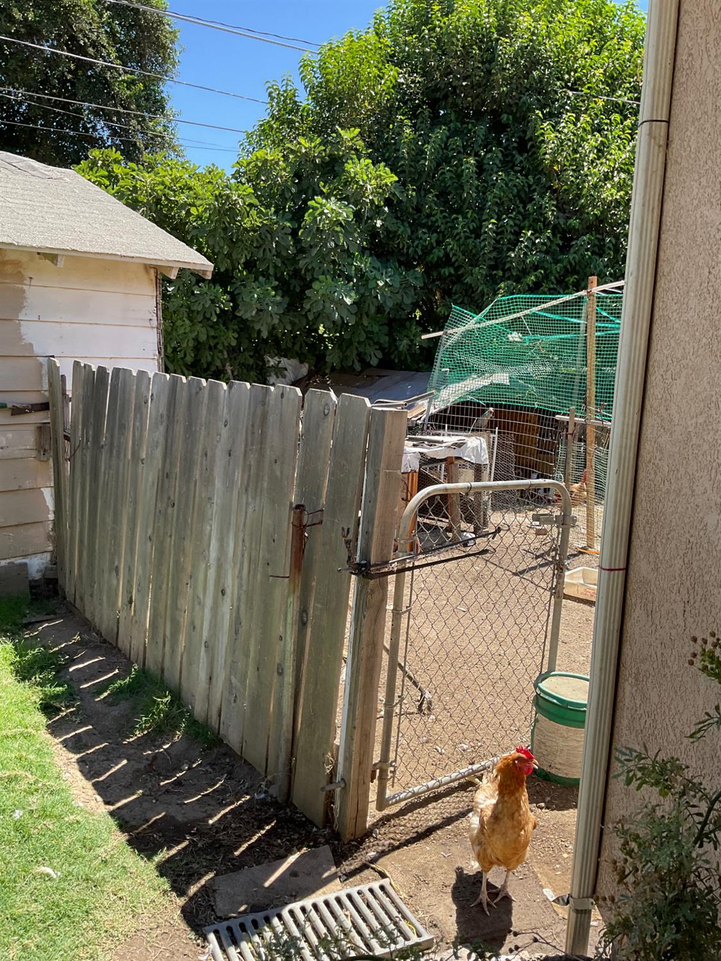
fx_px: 805
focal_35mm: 29
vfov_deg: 61.7
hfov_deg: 48.2
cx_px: 360
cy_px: 480
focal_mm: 3
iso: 16
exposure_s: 1/514
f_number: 1.8
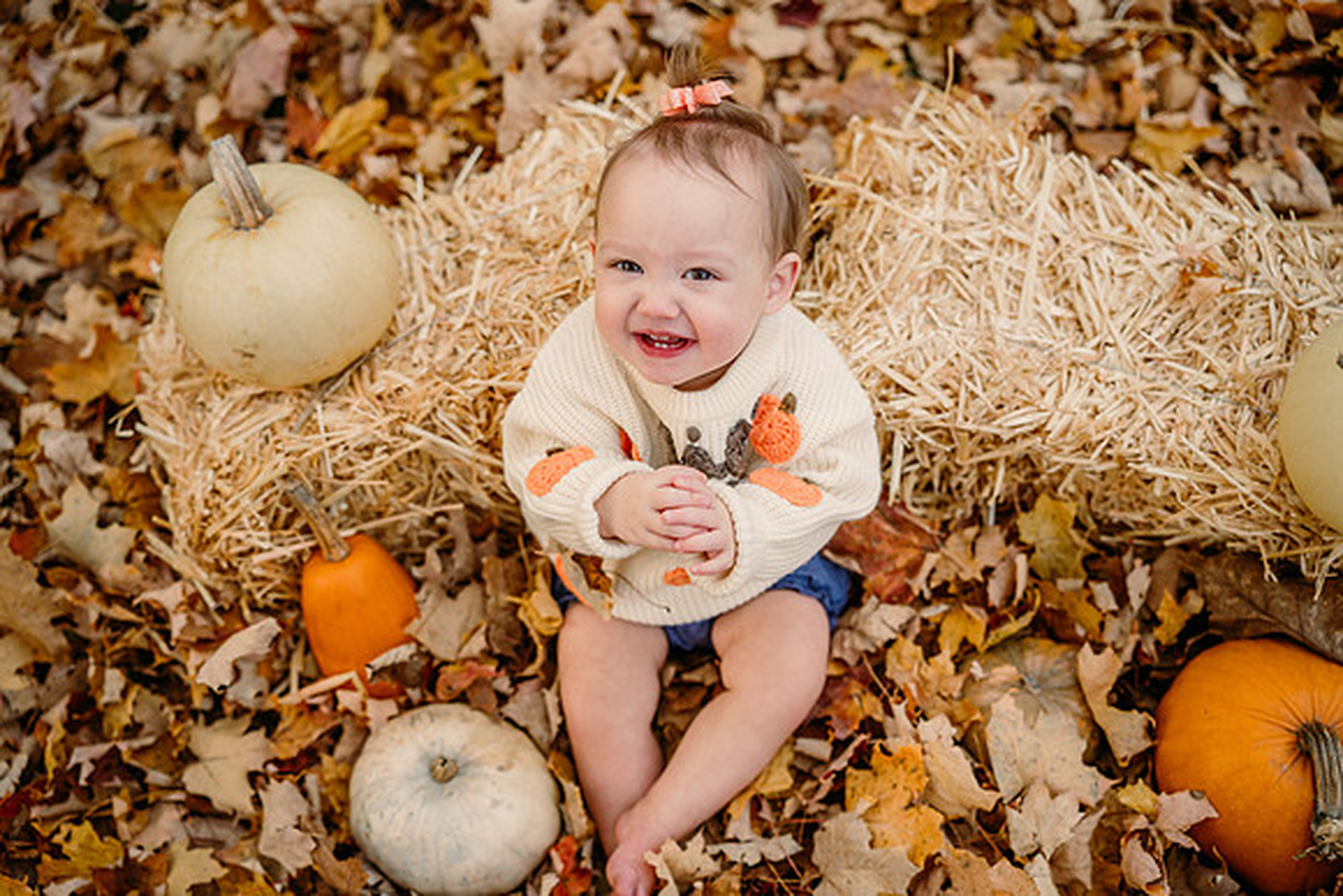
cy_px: 448
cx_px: 672
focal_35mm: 35
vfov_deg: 37.9
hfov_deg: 54.4
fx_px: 1306
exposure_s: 1/400
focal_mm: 35
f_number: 2.2
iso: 250
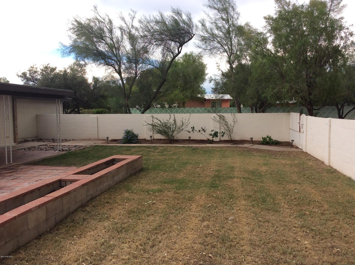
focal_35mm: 32
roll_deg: -0.9
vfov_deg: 44.1
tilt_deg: -5.5
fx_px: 328
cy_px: 132
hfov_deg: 56.9
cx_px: 178
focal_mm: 3.3
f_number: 2.4
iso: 32
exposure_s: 1/334
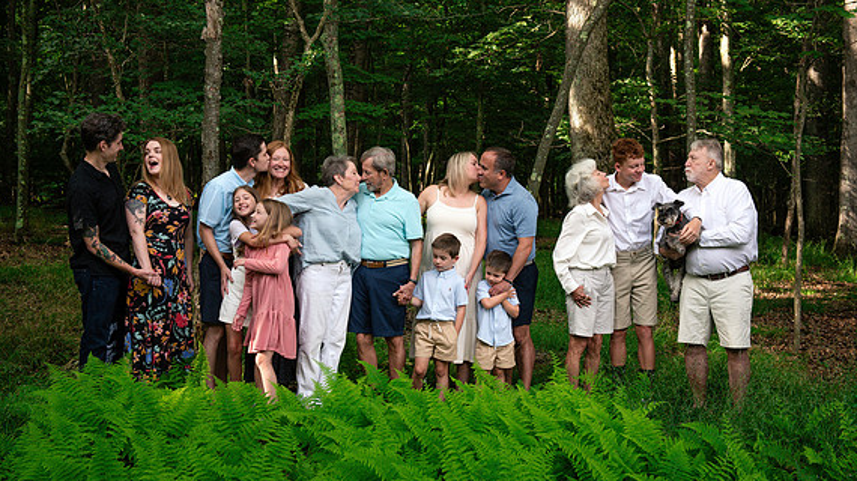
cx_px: 430
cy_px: 208
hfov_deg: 42.9
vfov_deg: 24.9
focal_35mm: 48
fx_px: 1090
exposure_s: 1/320
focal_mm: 45
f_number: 7.1
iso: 800
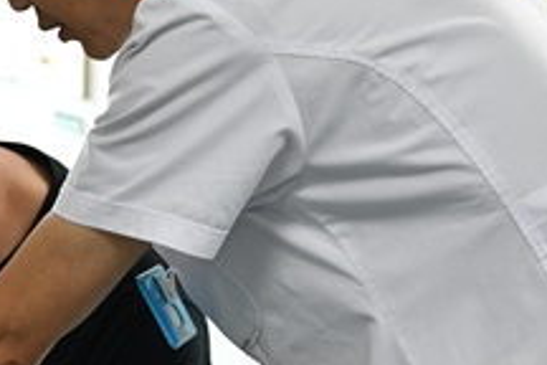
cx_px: 142
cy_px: 165
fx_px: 2947
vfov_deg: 7.1
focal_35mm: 194
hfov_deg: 10.6
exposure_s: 1/100
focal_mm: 70
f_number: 5.6
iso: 3200
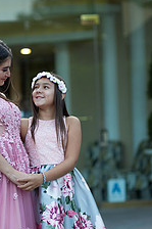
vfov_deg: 12.0
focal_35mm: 171
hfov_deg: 8.0
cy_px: 177
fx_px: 1085
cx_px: 23
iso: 250
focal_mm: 85
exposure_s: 1/800
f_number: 2
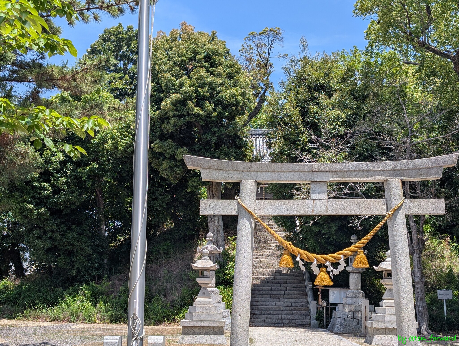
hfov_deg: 38.9
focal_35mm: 49
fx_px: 651
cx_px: 230
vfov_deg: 29.7
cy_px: 173
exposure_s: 1/677
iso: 20
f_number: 1.68
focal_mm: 6.9
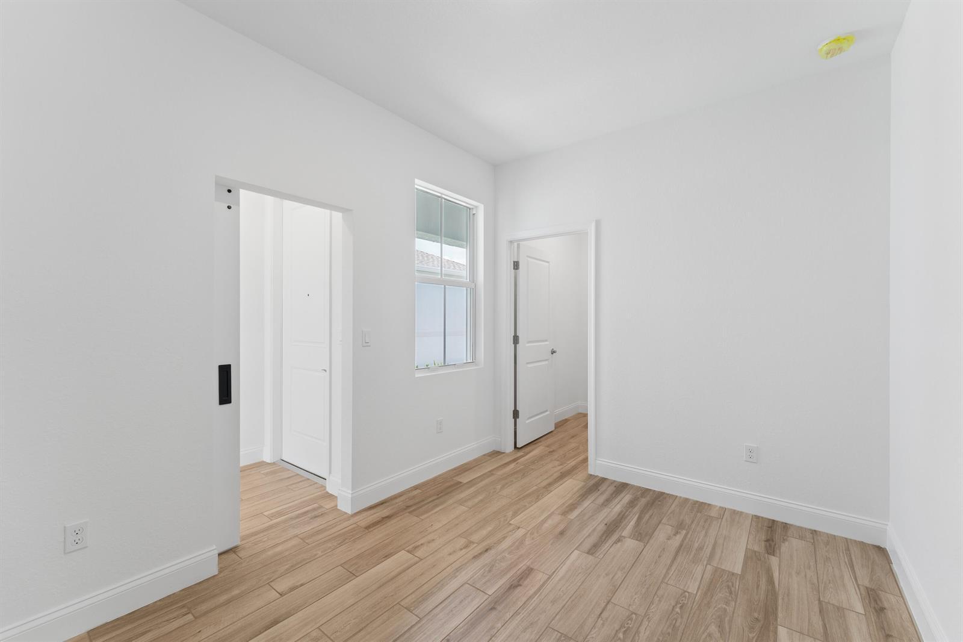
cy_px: 321
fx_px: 398
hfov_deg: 100.8
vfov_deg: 77.7
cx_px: 482
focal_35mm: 15
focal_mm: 14.9
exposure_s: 1/6
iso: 200
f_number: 8
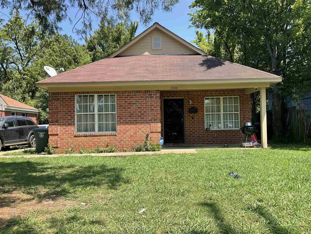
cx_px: 156
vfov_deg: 48.2
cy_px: 117
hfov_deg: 61.7
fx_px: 261
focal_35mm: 29
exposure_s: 1/781
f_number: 1.8
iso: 25
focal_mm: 3
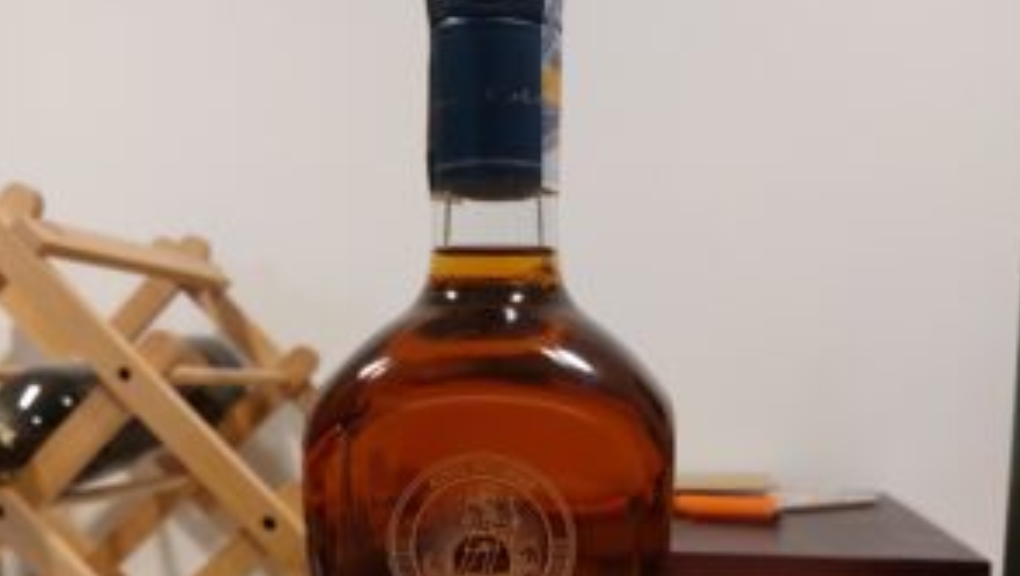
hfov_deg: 54.0
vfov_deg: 30.6
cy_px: 524
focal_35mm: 37
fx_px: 1002
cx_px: 507
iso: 200
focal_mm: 5.23
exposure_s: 1/50
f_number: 1.8
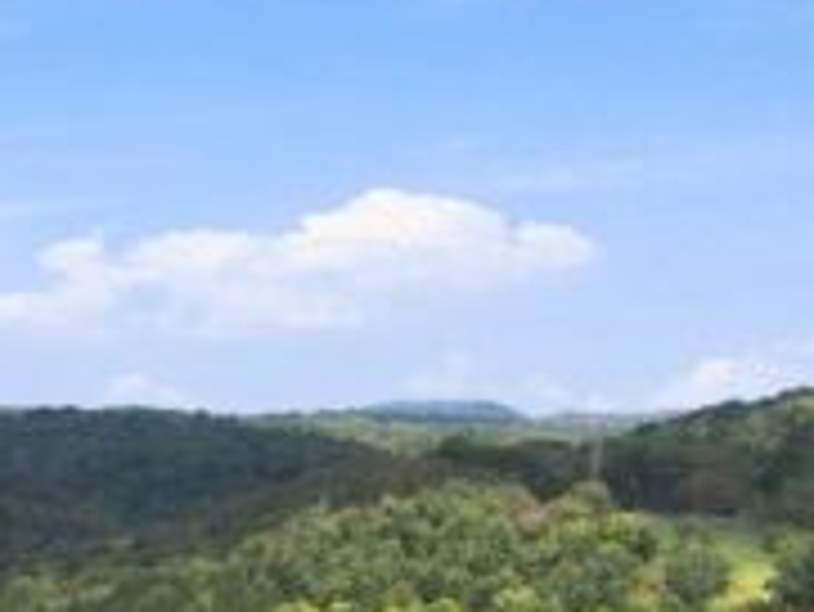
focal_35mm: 106
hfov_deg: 16.6
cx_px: -472
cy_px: 1210
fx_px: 2494
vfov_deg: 12.4
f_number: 1.8
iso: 140
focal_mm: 8.7
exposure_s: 1/725
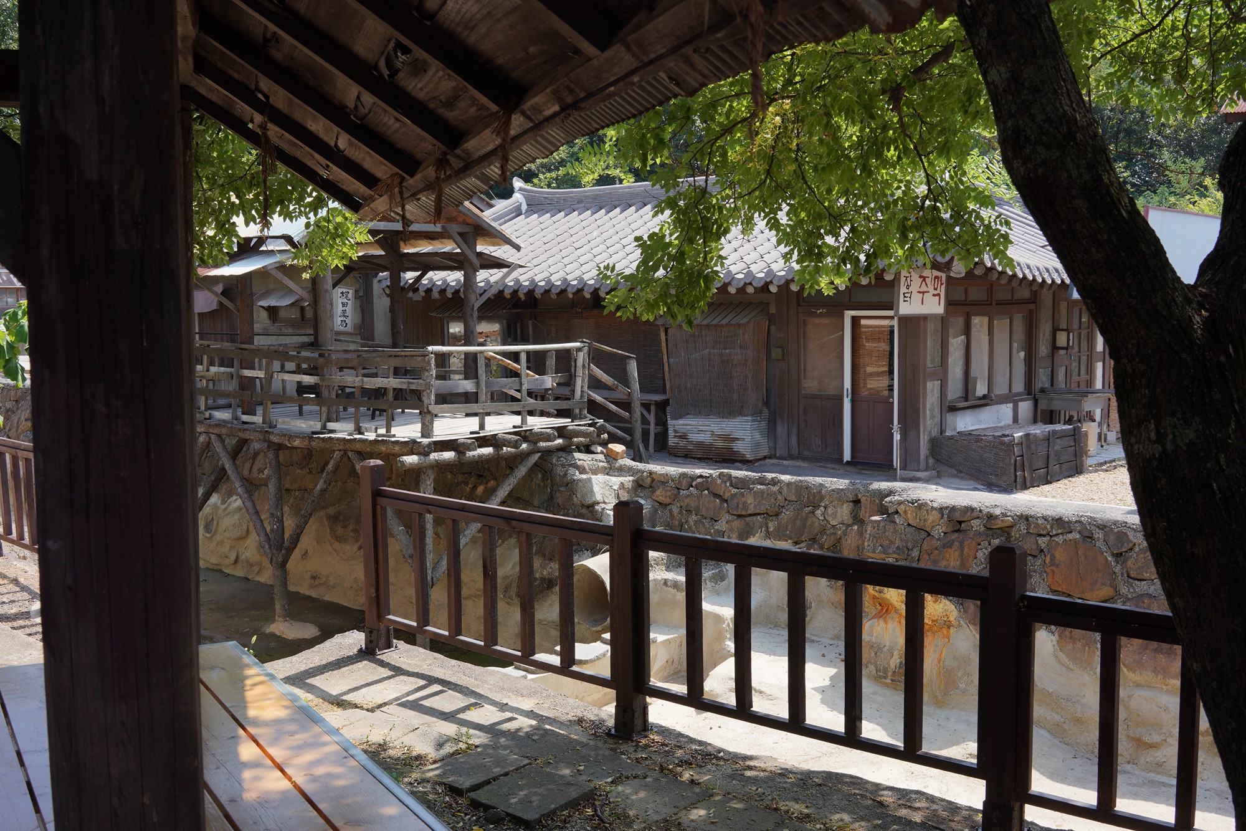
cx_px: 623
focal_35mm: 35
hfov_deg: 54.4
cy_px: 416
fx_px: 1211
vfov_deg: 37.9
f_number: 10
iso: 125
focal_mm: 35
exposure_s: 1/100
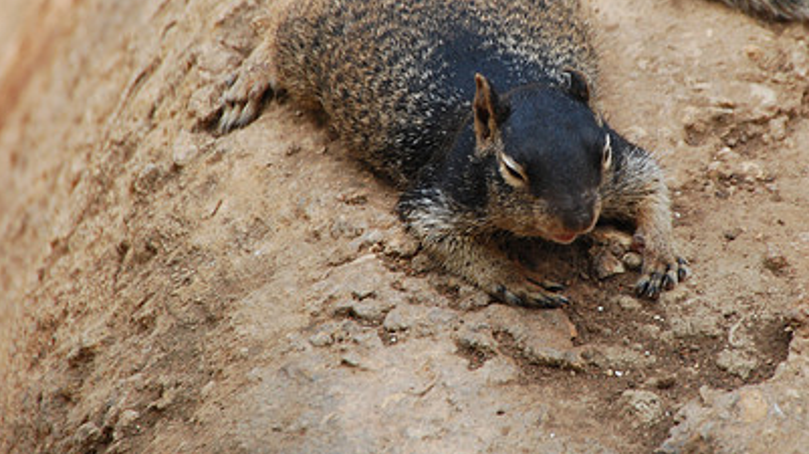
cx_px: 510
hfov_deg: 3.5
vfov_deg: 2.0
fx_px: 13185
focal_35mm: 615
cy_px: 133
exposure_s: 1/500
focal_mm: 270
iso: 400
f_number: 6.3
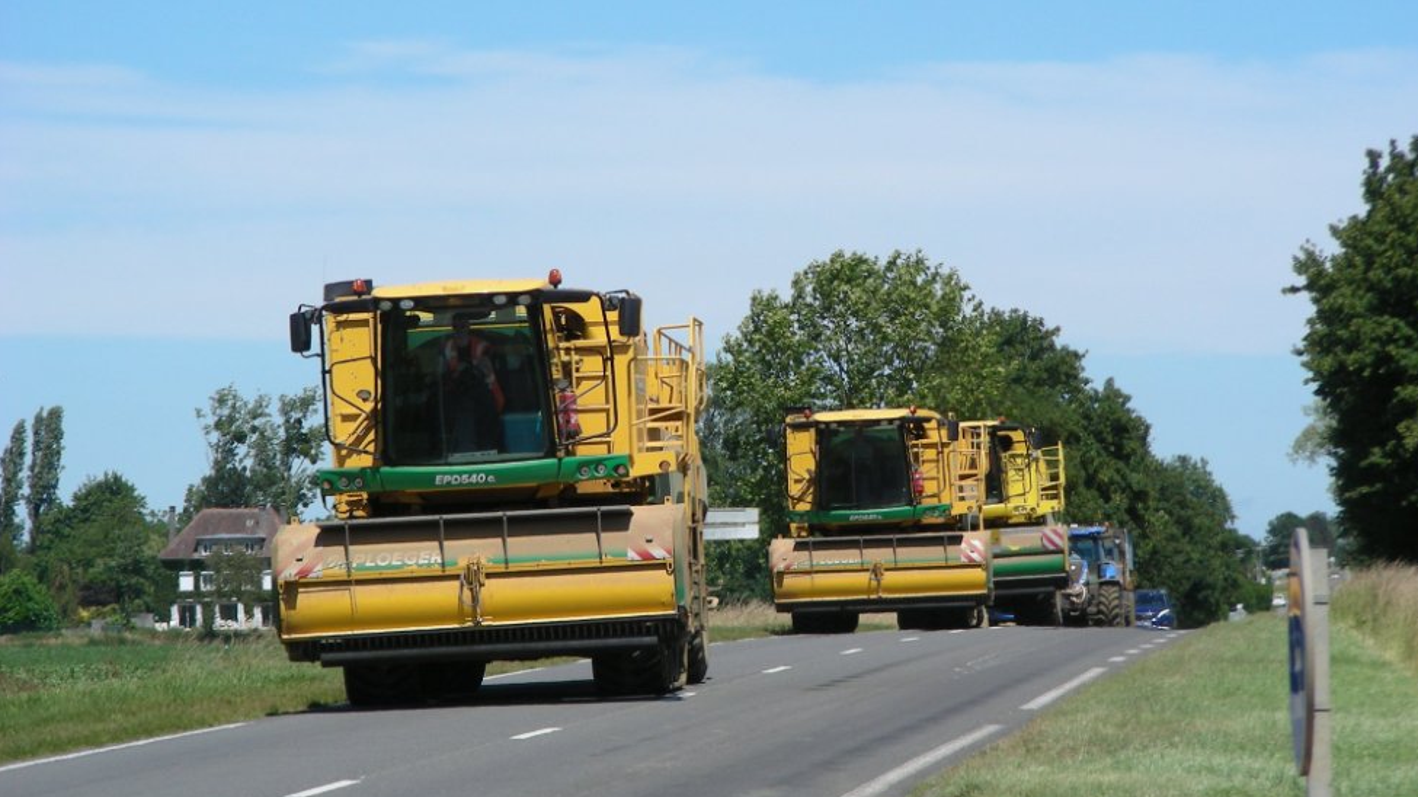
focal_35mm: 219
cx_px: 724
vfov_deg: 5.5
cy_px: 381
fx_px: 8233
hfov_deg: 9.8
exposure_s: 1/545
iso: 50
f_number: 4
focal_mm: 32.7
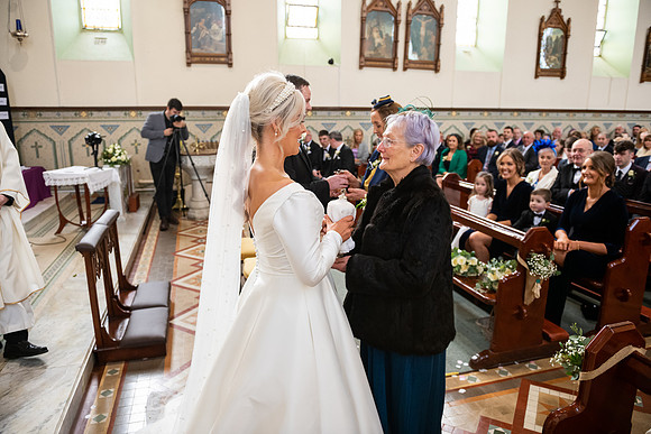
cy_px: 217
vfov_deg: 53.2
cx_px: 326
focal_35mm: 24
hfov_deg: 73.7
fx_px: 434
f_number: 3.5
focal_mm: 24
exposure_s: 1/160
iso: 1000
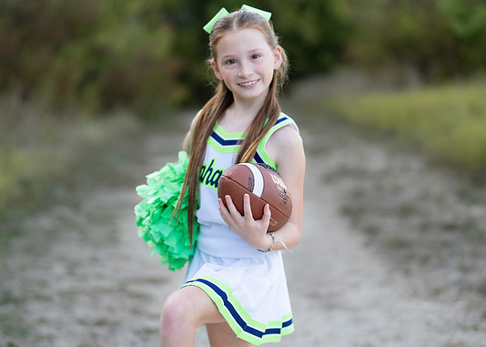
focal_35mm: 73
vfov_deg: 19.5
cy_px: 155
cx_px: 244
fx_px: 1007
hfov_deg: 27.1
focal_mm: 50
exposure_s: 1/1000
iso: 100
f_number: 1.2
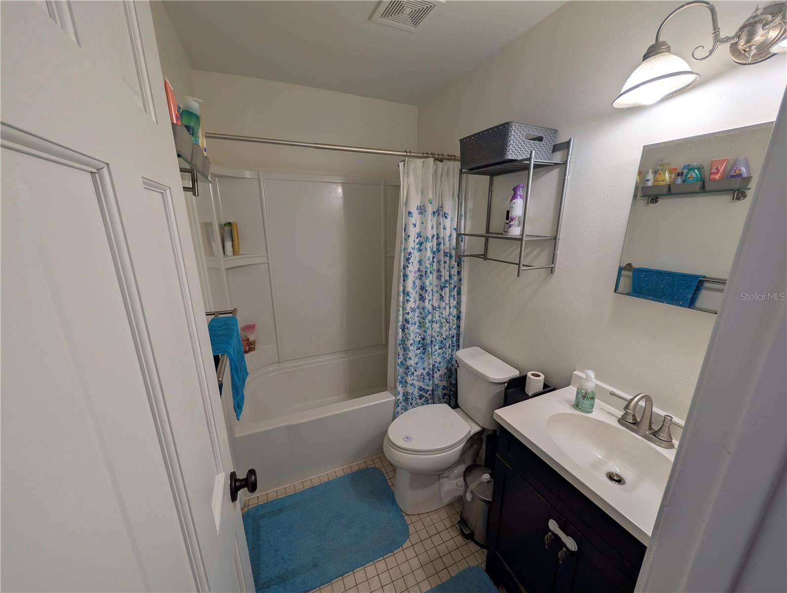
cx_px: 394
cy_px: 296
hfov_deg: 110.5
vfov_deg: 94.6
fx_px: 273
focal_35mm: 12
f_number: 1.7
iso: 57
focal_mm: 2.02
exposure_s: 1/120
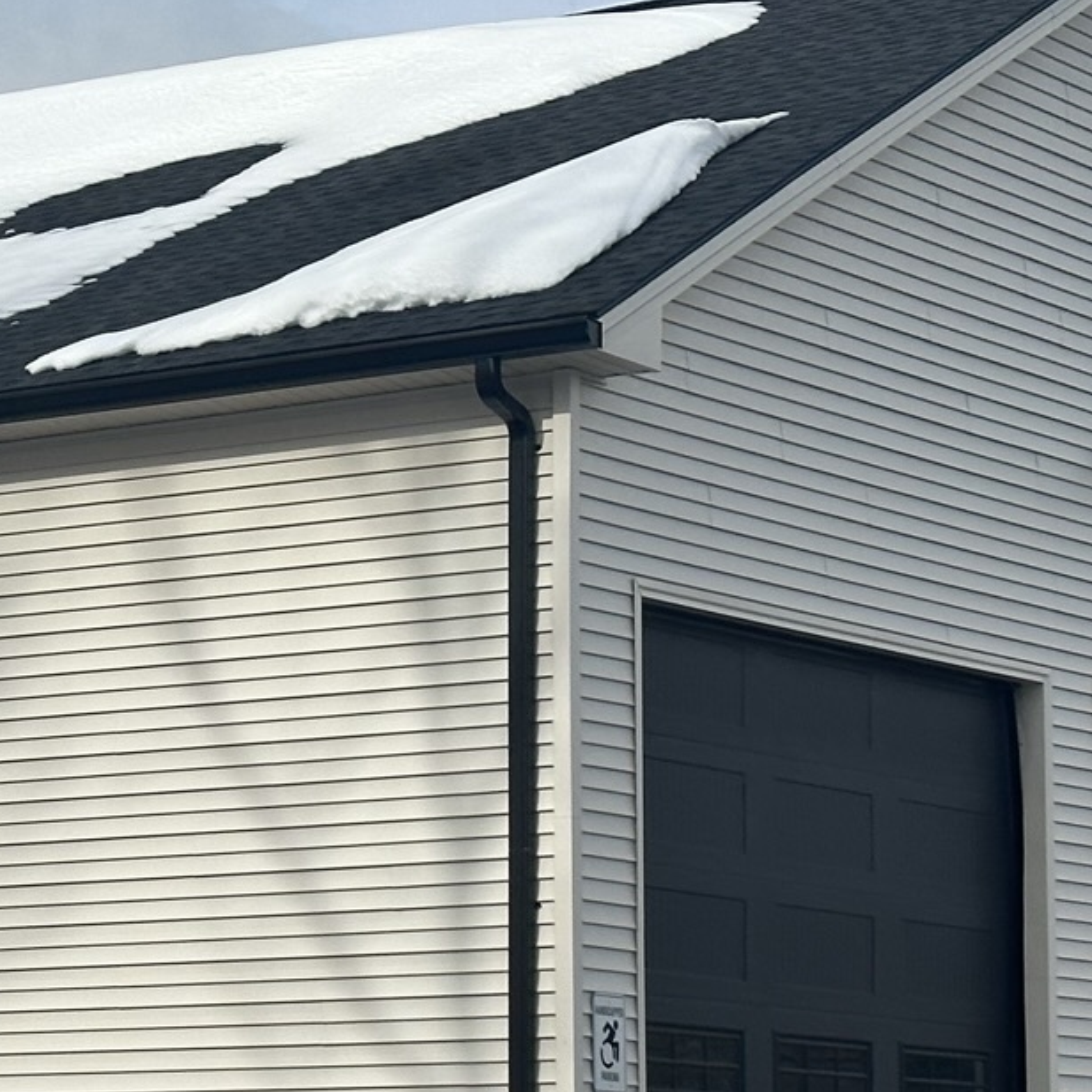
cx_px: -154
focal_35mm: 141
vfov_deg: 12.3
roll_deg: -0.3
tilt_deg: +4.7
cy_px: 869
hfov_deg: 12.2
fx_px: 5032
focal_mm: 6.86
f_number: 1.78
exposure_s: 1/6623
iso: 64
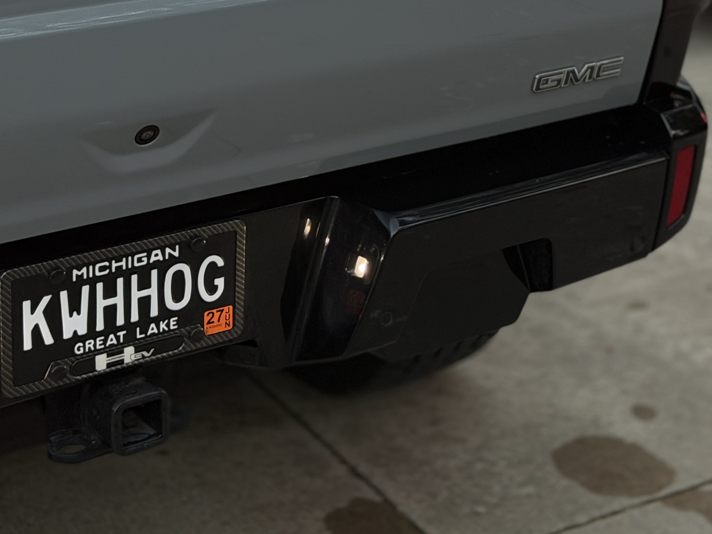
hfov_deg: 21.7
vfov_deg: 15.9
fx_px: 1851
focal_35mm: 90
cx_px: 473
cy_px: -57
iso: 160
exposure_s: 1/60
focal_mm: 6.76
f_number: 1.78
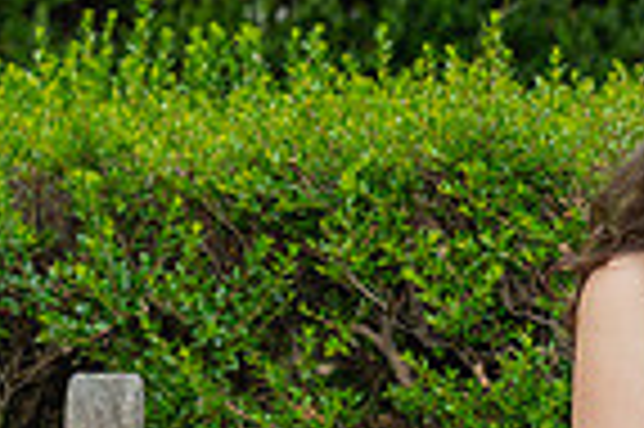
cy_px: 493
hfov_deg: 7.1
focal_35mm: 284
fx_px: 5075
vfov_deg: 4.8
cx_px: 1148
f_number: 5.6
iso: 200
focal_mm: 70
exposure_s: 1/200
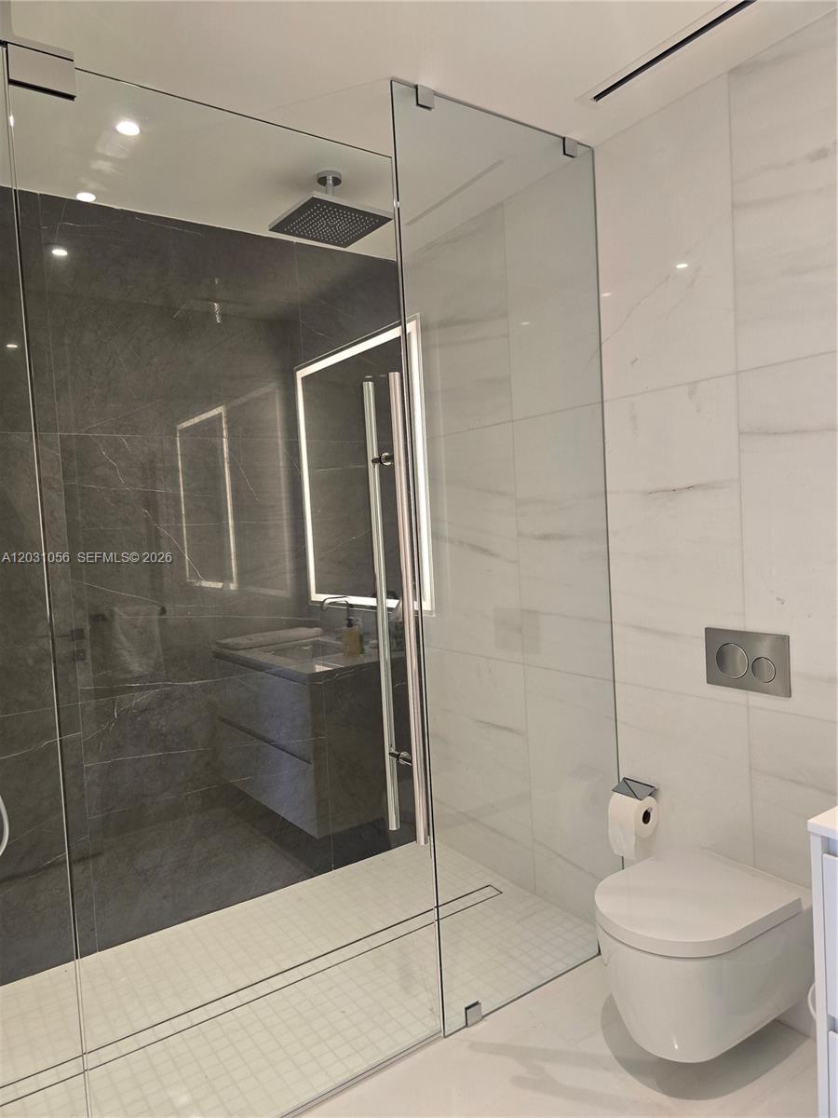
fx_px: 742
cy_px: 559
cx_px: 419
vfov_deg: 73.9
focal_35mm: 23
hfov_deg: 58.9
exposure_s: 1/120
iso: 125
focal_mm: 6.3
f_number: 1.7
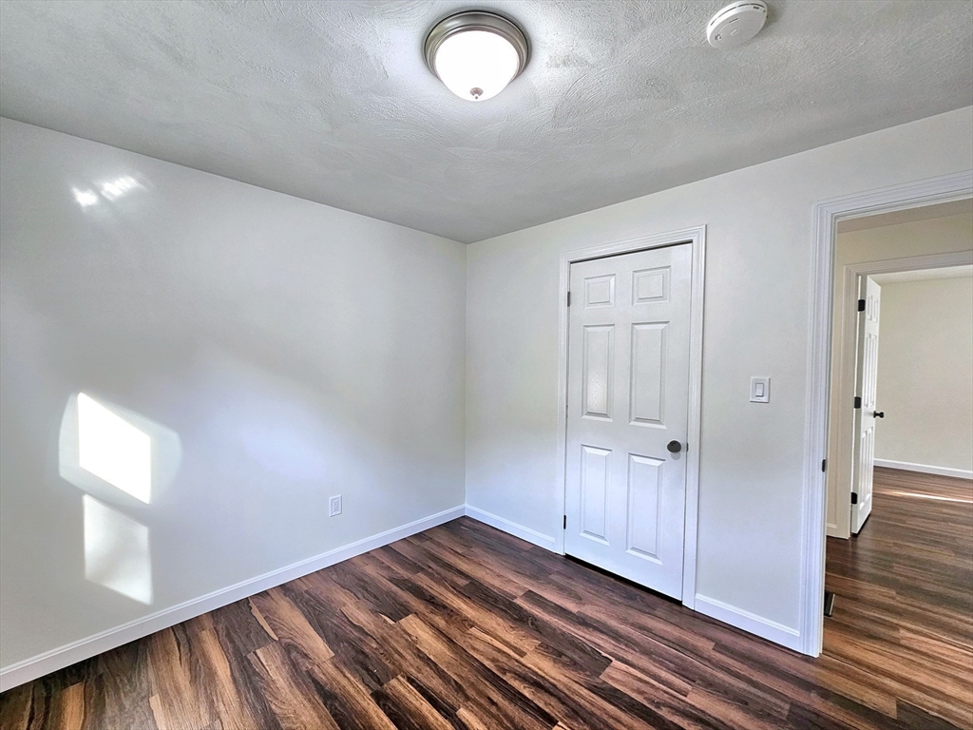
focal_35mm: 13
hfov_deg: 106.2
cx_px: 486
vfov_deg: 89.9
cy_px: 365
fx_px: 365
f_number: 2.2
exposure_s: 1/60.2
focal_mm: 2.2
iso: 100
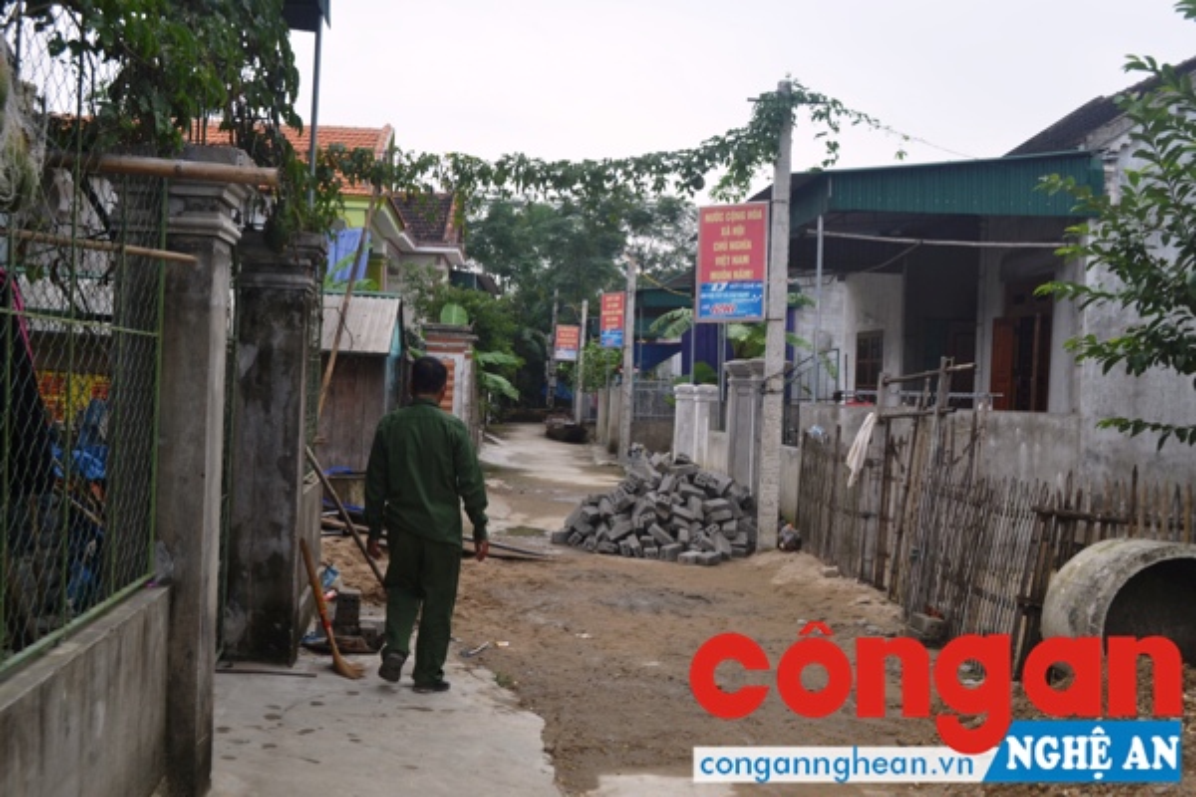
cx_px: 598
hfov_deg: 49.6
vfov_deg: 34.2
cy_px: 398
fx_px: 1296
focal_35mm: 39
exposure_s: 1/125
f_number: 5.6
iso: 100
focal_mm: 26
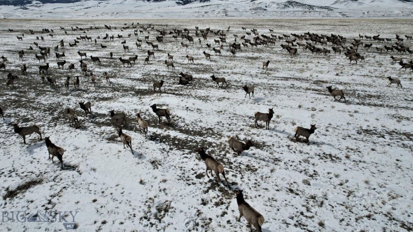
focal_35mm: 24
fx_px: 263
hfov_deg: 76.3
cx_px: 212
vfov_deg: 47.4
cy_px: 92
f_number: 2.8
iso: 110
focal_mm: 8.38
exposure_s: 1/8000
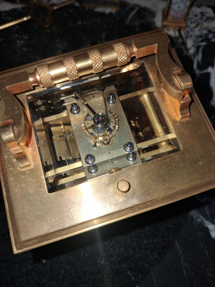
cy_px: 144
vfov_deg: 65.3
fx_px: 224
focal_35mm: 27
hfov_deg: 51.4
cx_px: 108
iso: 20
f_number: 1.8
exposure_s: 1/109
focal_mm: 4
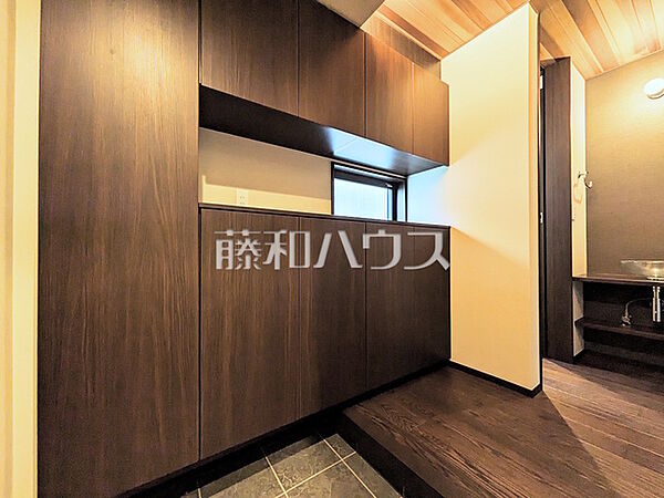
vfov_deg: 85.7
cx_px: 332
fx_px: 269
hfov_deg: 102.1
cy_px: 249
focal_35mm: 14
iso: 107
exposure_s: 1/25
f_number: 2.2
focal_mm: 1.83
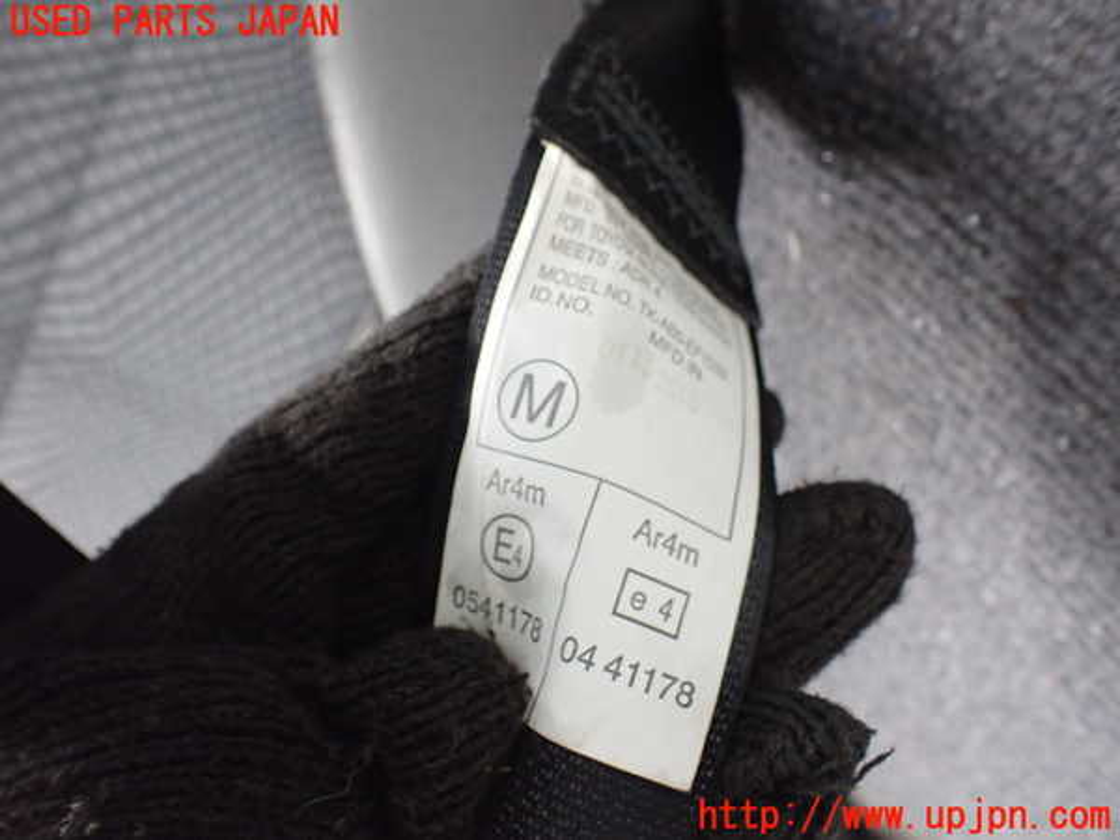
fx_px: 971
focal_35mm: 30
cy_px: 420
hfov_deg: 60.0
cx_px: 560
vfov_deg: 46.8
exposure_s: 1/80
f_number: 2.3
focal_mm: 5.4
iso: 800
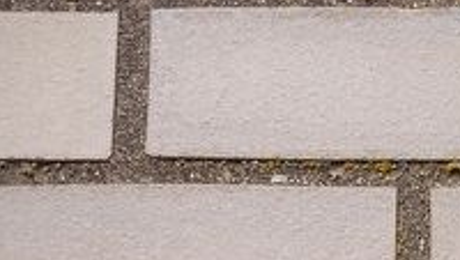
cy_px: 679
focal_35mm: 100
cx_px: 492
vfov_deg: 10.1
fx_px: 1221
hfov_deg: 20.4
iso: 100
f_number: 1.8
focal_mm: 5.56
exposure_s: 1/1263
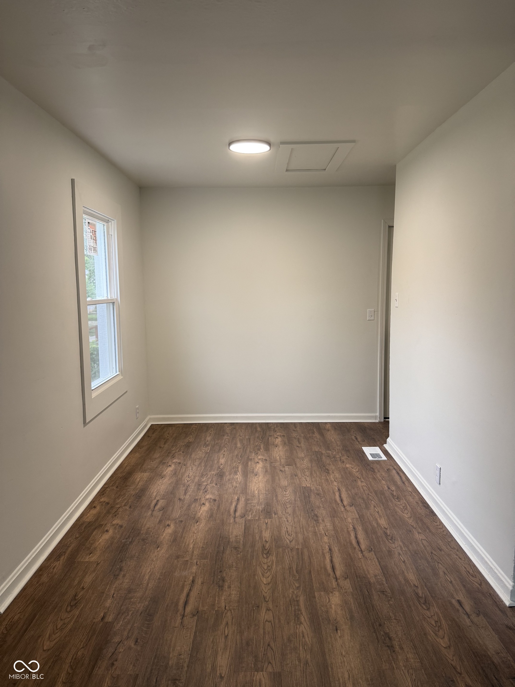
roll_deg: +0.8
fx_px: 476
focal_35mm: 24
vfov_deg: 71.6
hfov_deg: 56.8
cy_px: 344
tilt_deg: -6.5
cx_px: 258
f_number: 1.78
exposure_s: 1/121
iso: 125
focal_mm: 6.76
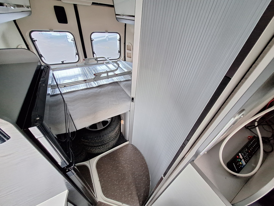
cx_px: 137
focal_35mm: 13
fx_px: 103
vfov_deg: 89.9
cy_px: 103
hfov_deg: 106.2
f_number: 2.2
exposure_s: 1/20
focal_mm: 1.74
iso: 500
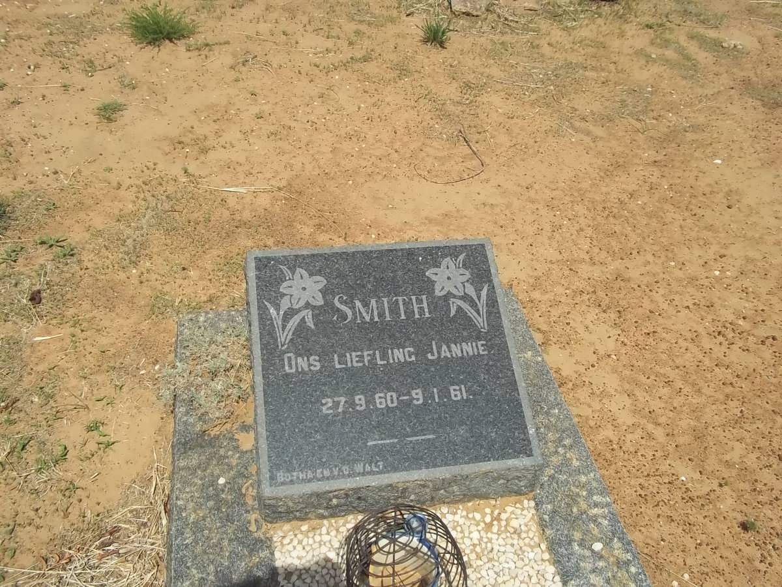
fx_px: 723
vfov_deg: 44.2
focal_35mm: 32
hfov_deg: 56.8
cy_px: 294
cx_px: 391
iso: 80
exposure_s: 1/500
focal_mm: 5.7
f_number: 5.5
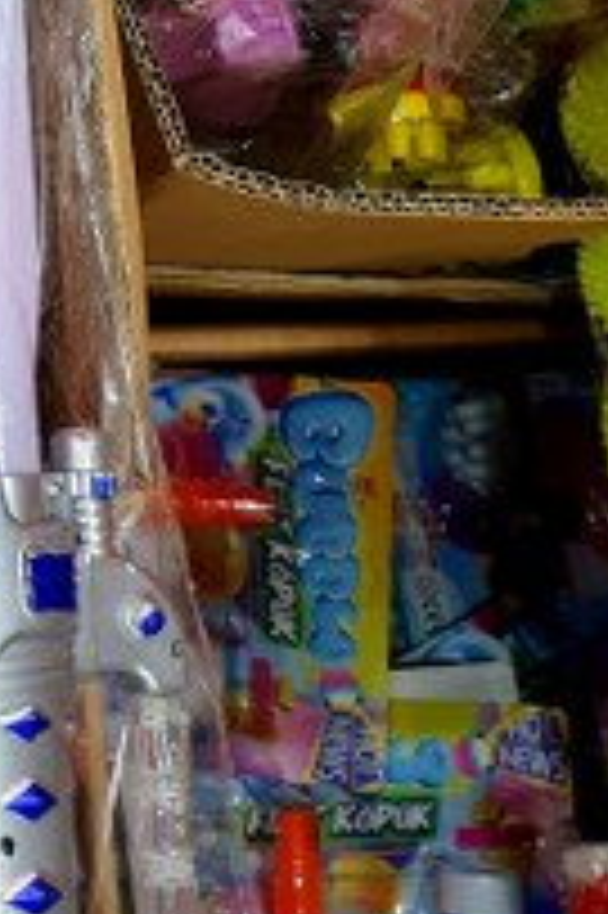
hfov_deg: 16.3
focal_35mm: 80
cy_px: -9
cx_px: -135
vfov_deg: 24.2
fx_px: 2030
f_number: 2.4
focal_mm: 4.32
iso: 200
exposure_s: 1/50
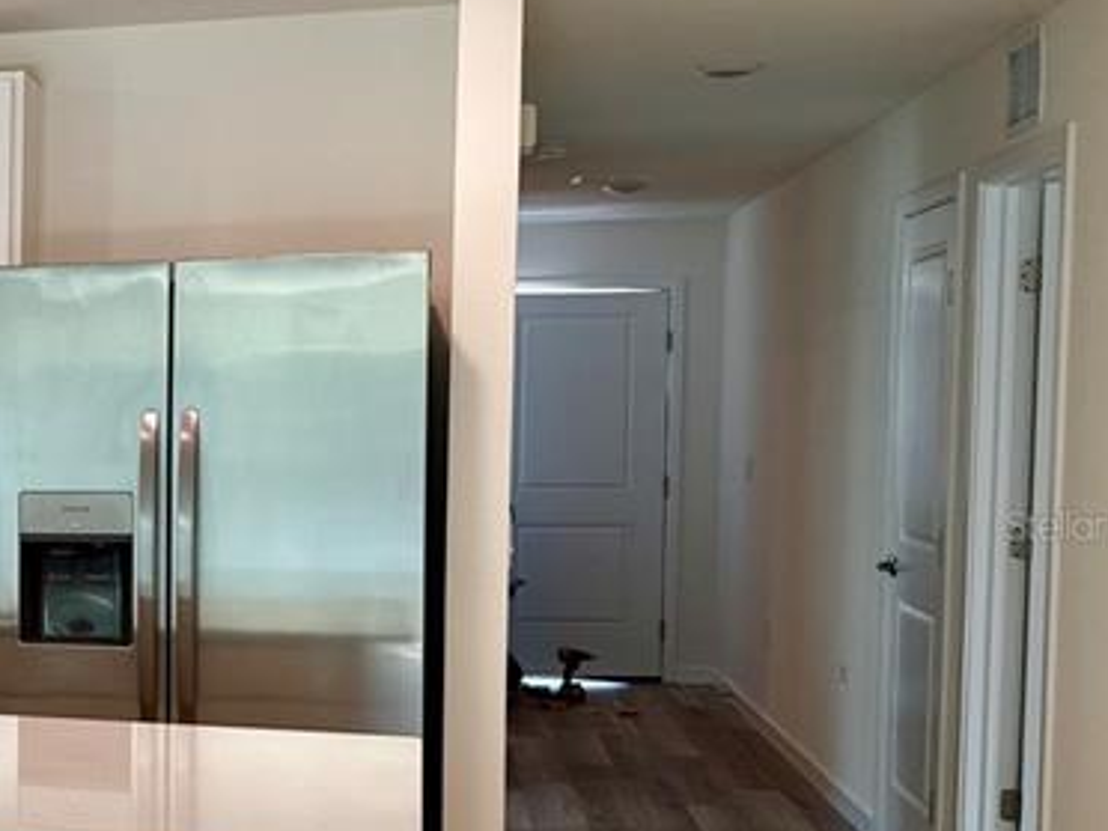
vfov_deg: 22.2
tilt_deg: -2.1
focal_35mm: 66
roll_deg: -0.6
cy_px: 524
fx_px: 2113
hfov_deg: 25.3
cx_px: -340
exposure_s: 1/129
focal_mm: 6.76
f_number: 1.78
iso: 100
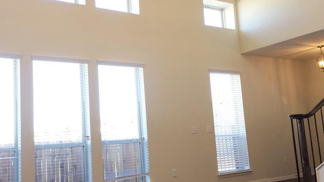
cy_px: 93
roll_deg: +2.0
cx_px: 130
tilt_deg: +7.5
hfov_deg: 50.2
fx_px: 344
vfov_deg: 29.7
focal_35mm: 40
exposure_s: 1/40
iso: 32
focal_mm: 4.15
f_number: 2.2
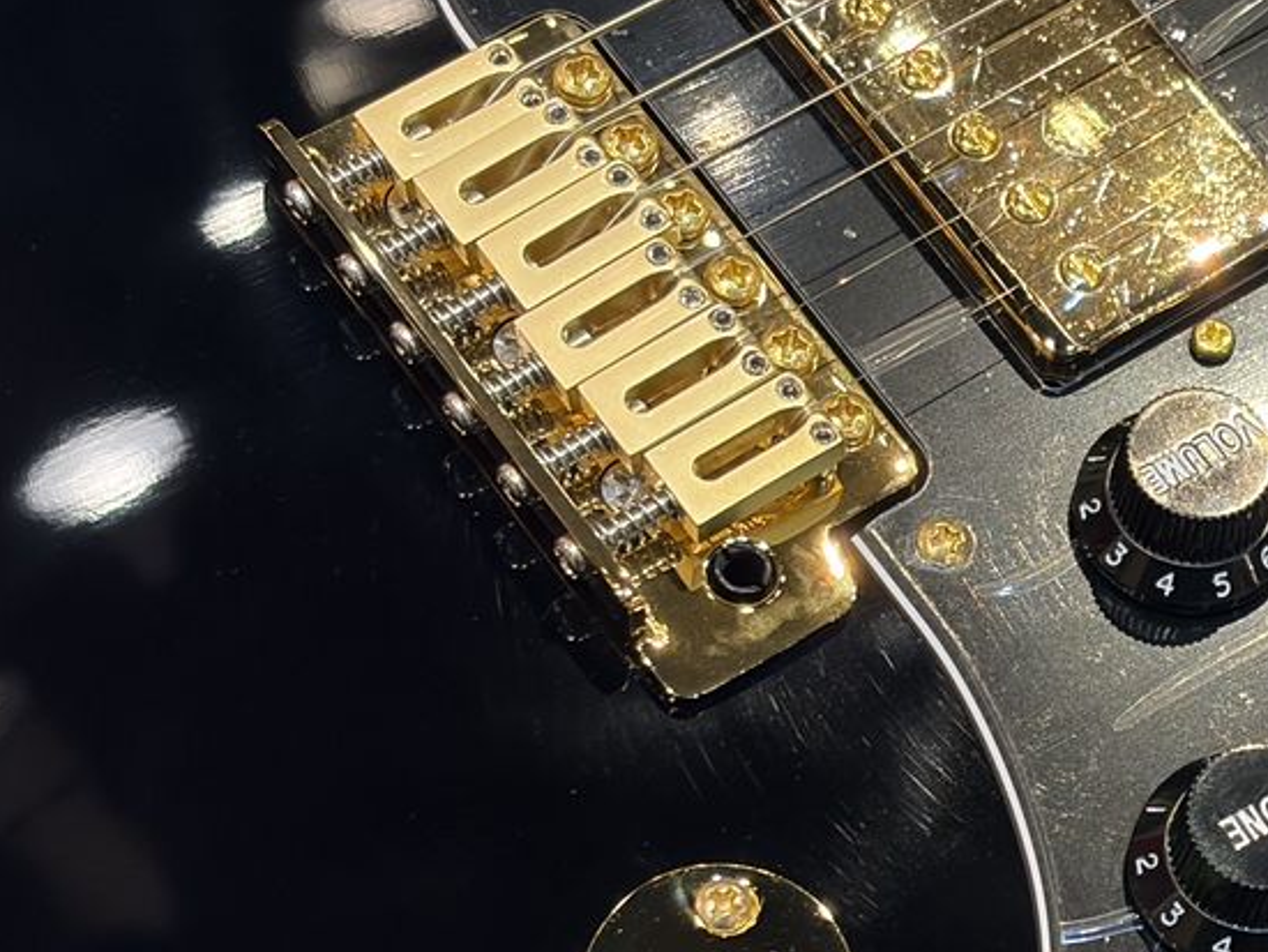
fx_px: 4434
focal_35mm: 121
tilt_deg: -58.8
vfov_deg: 12.3
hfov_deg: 16.0
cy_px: 546
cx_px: 1231
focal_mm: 5.96
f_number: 1.6
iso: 125
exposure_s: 1/60
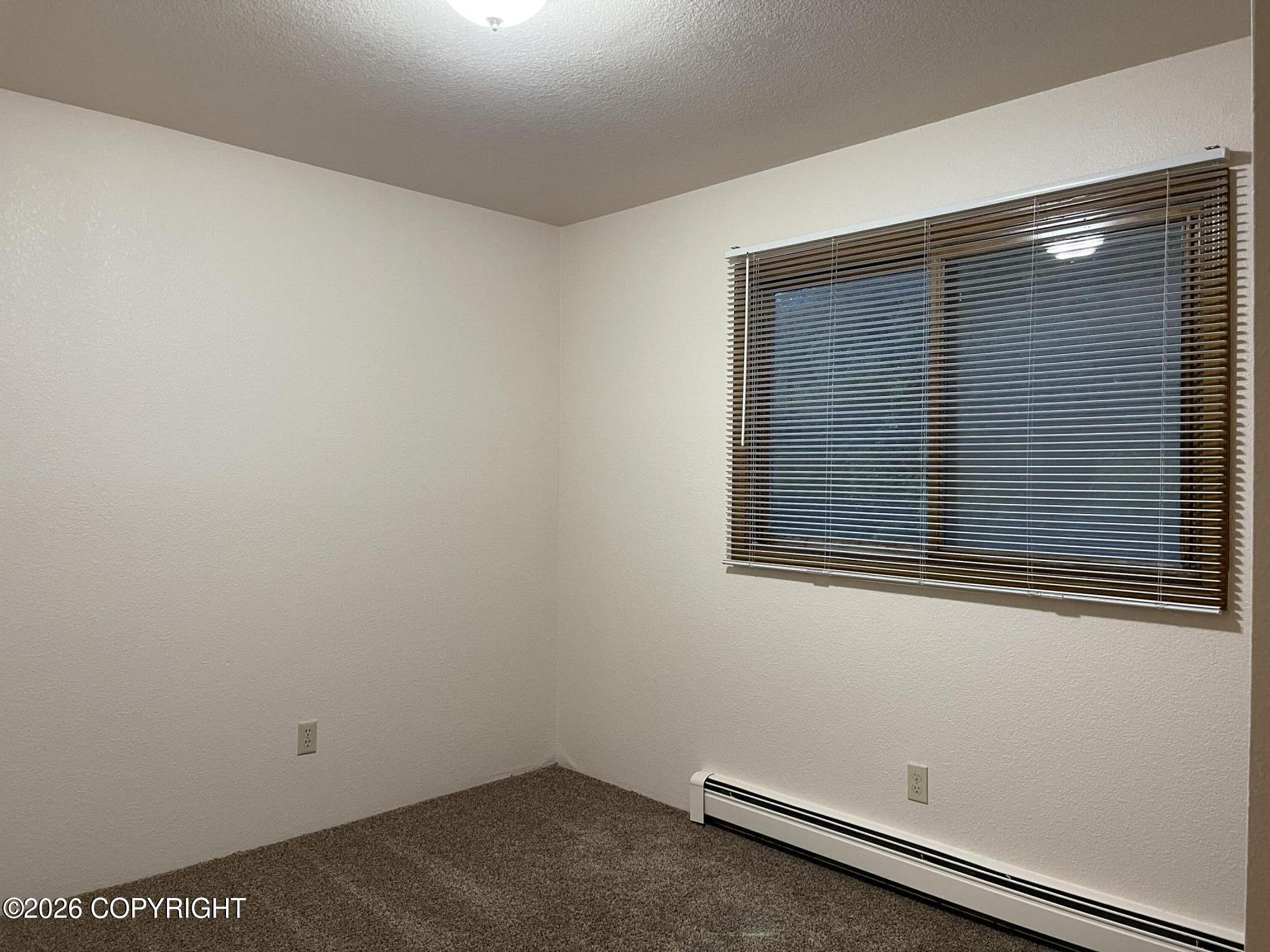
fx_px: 954
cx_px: 635
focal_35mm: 26
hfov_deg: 67.3
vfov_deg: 53.1
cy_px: 476
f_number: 1.6
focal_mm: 5.1
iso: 250
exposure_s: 1/60
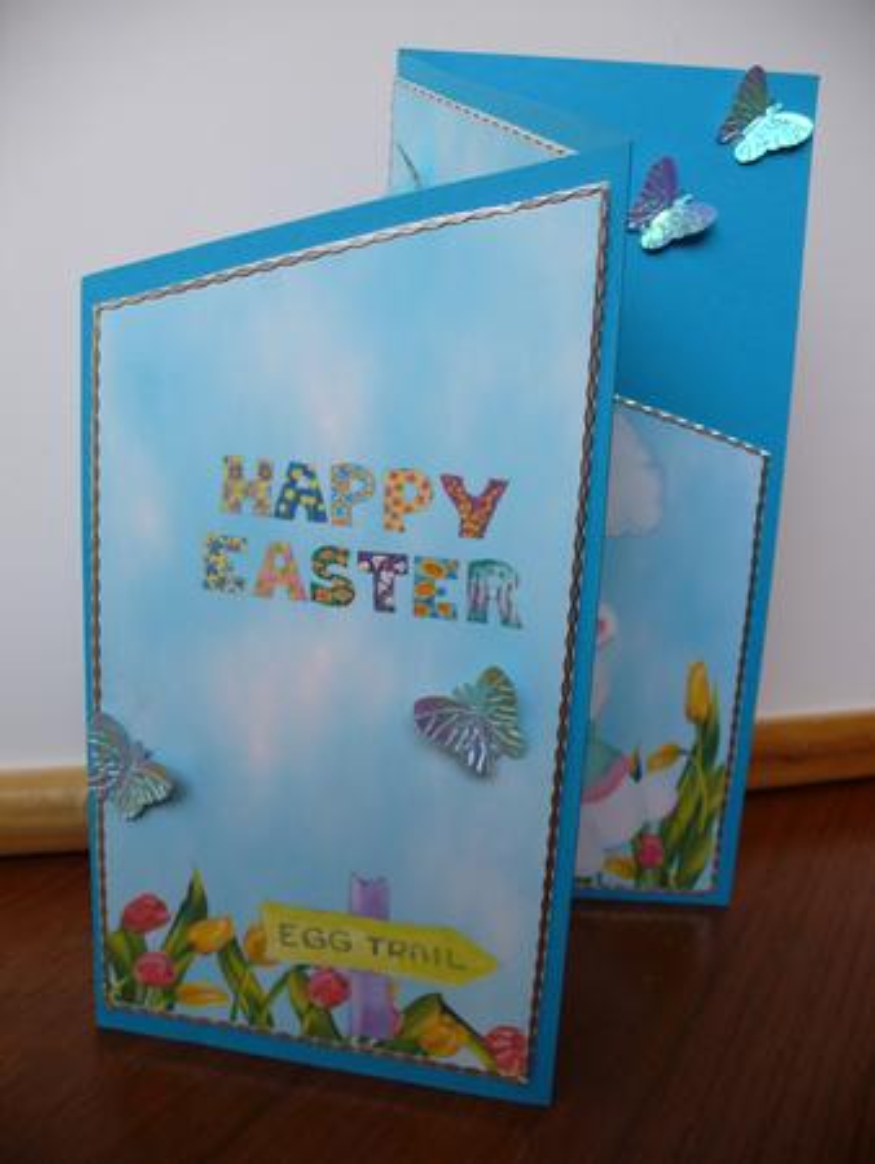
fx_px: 1246
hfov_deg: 38.7
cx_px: 438
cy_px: 582
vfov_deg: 50.1
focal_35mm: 37
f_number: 2.8
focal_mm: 6.1
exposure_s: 1/125
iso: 64
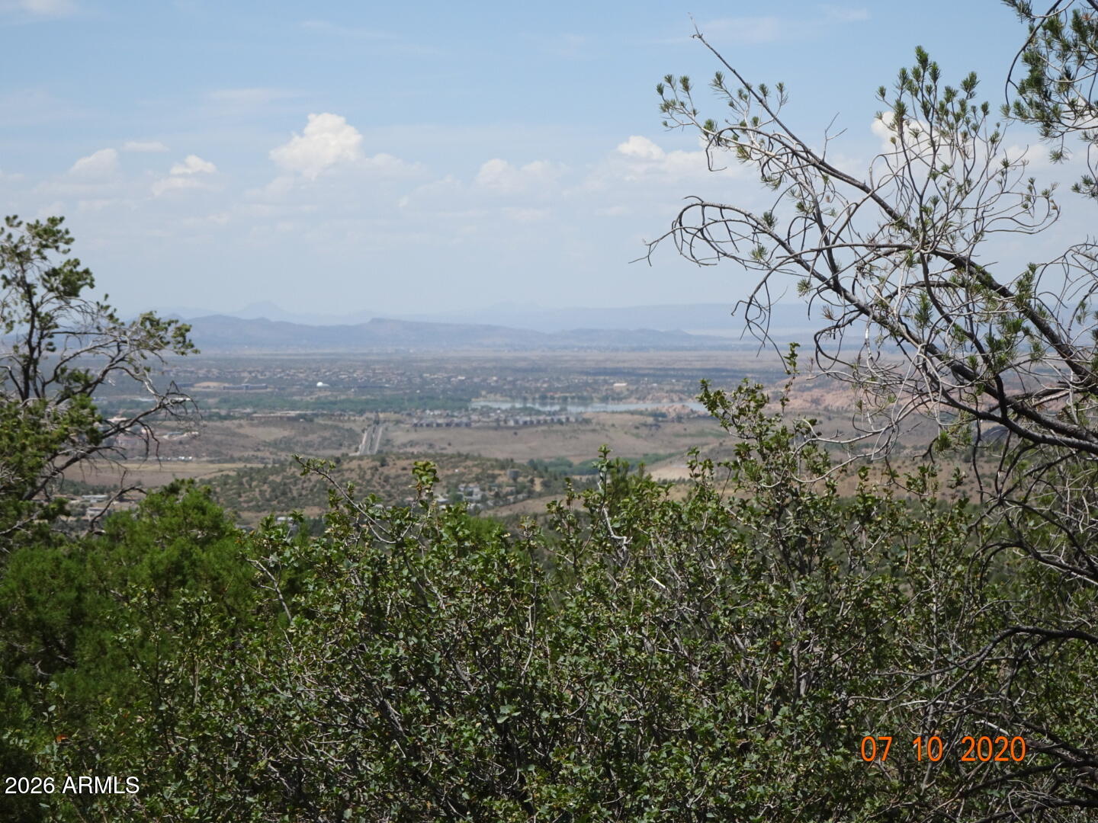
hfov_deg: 21.1
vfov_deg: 15.9
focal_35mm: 93
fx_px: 2950
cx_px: 549
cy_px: 412
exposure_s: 1/640
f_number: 5
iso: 80
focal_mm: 15.92
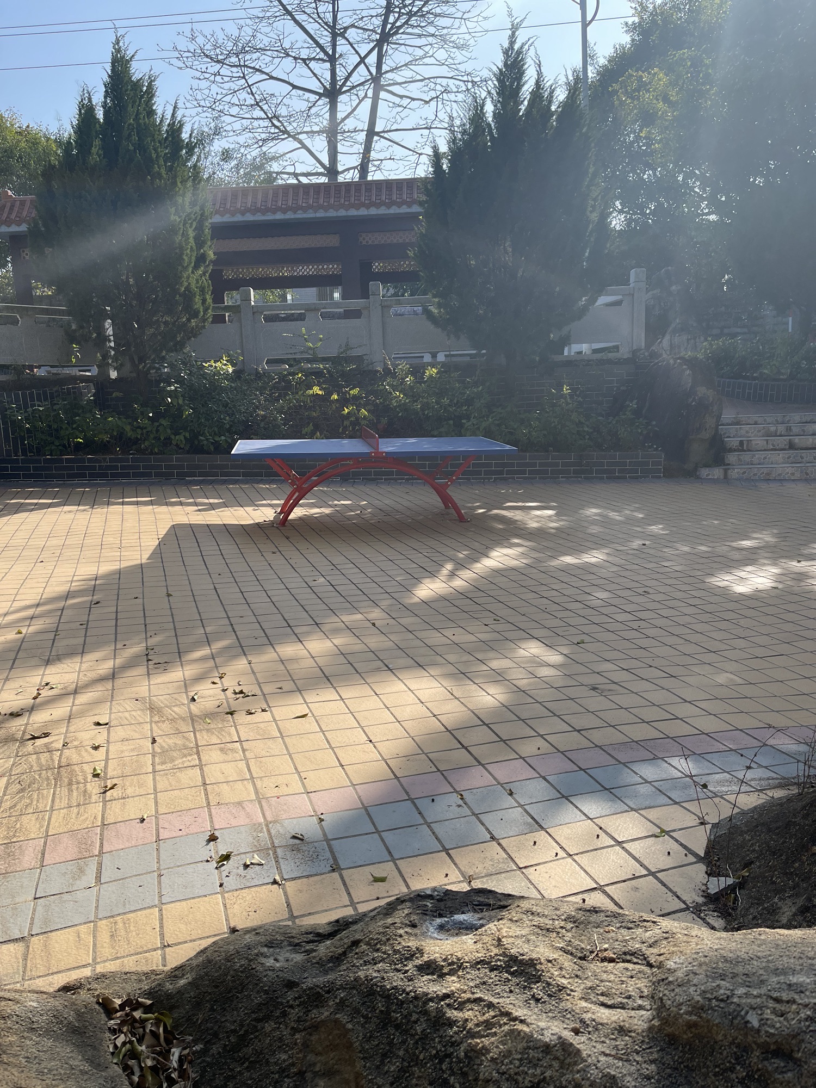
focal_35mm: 25
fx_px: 786
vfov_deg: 69.4
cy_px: 544
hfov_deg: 54.9
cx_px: 408
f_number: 1.6
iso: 32
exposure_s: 1/2165
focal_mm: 5.1
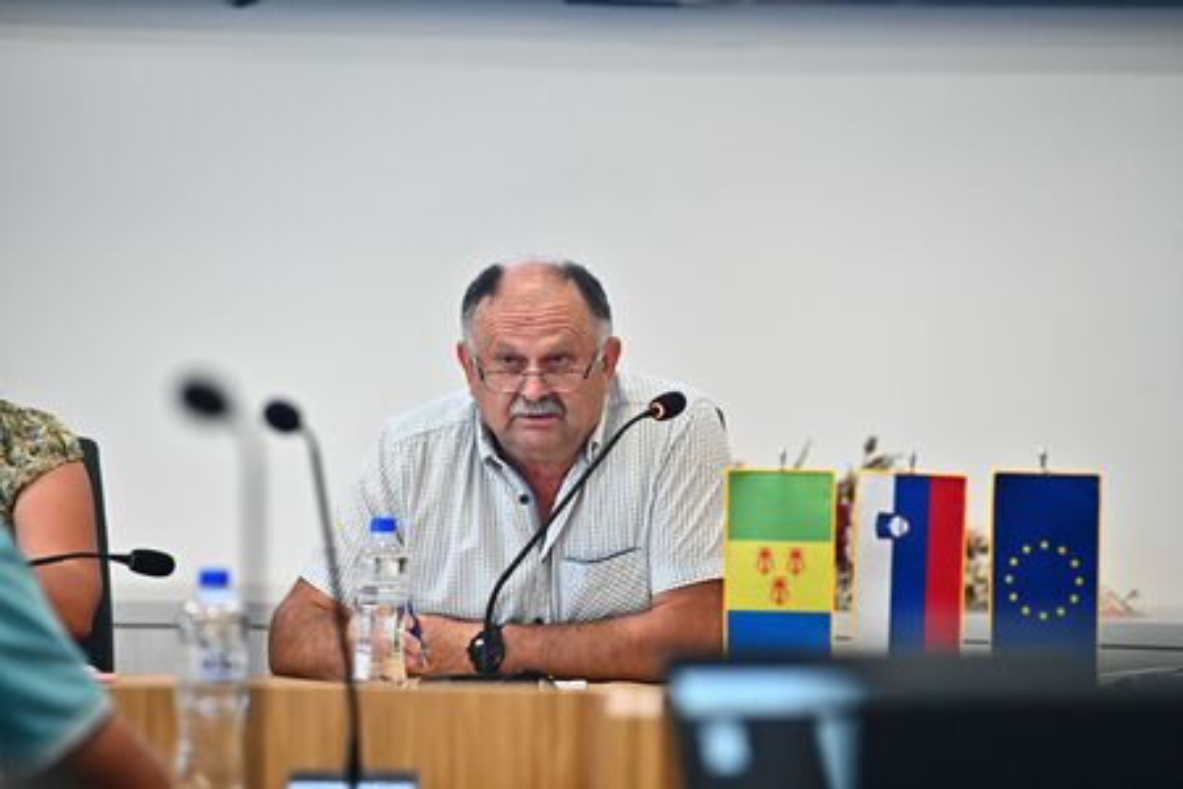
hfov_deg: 10.3
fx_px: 6572
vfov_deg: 6.9
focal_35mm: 200
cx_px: 592
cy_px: 394
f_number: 4.5
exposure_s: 1/250
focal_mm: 200
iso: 4000
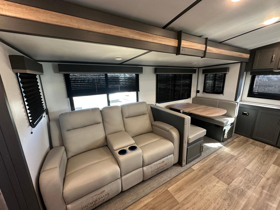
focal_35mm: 14
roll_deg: +1.3
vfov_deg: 85.7
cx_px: 140
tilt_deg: -13.9
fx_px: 113
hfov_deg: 102.1
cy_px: 105
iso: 320
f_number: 2.2
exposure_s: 1/72
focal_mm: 2.22
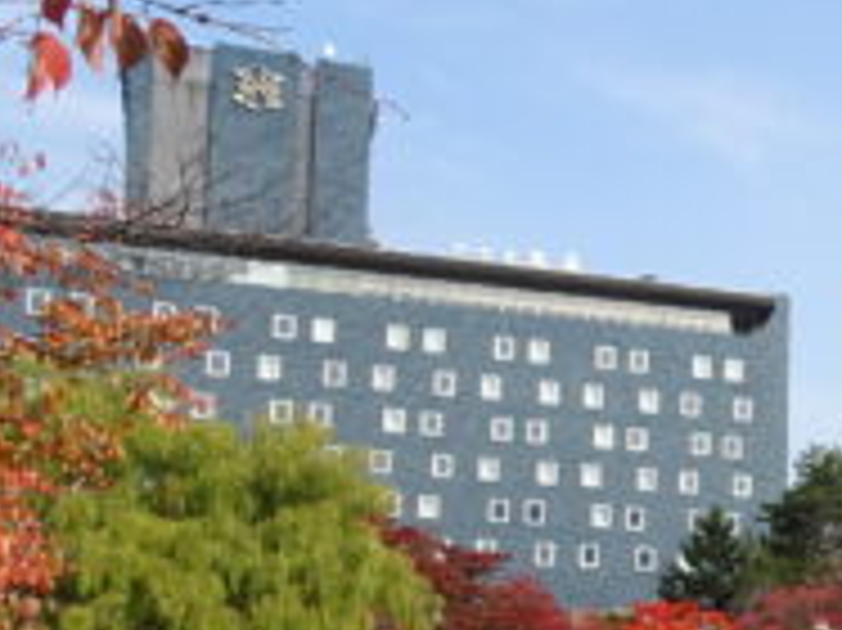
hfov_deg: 20.8
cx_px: 1328
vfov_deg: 18.7
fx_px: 1872
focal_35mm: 77
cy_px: 598
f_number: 3.5
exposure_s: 1/640
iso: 80
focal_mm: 4.1
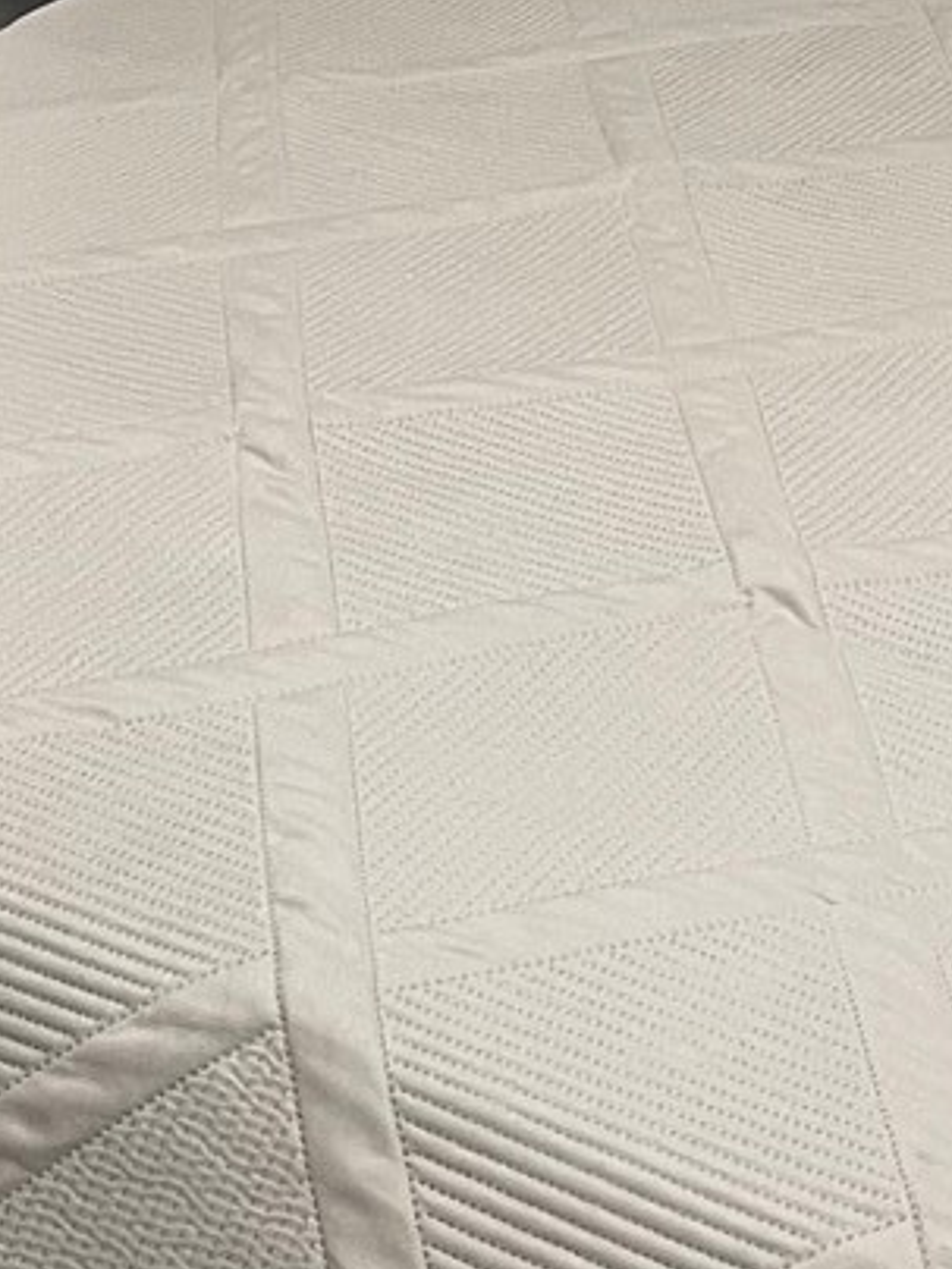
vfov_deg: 16.8
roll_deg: -1.9
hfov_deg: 13.8
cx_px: 1257
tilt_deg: -9.9
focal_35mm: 103
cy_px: -770
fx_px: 3777
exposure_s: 1/60
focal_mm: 5.1
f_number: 1.6
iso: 125
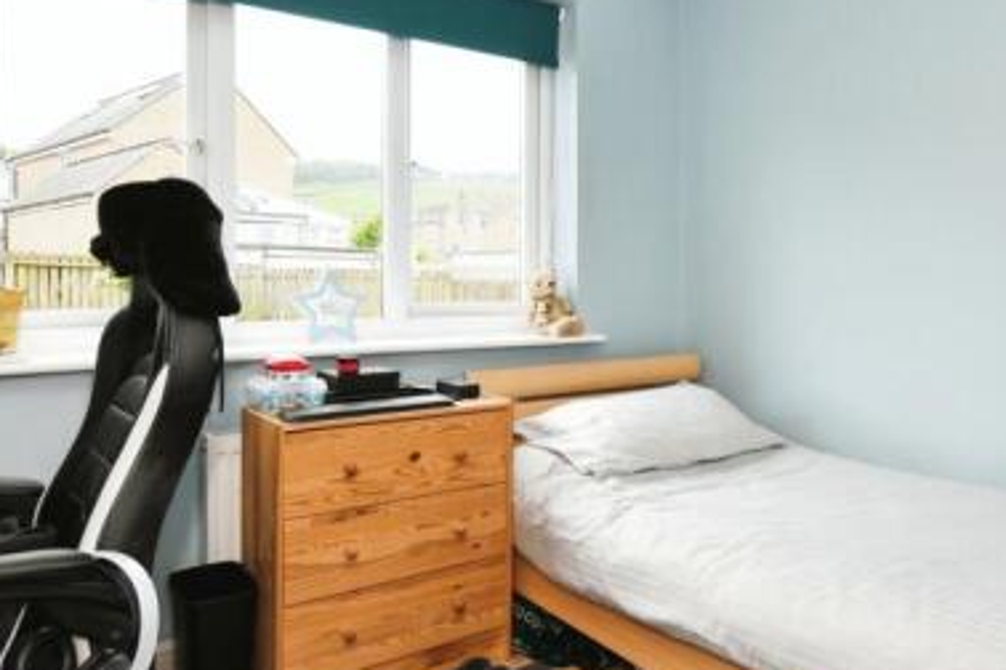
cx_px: 547
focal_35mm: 26
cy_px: 312
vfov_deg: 49.5
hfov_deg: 69.3
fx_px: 726
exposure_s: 1/60
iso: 400
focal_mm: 10
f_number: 8
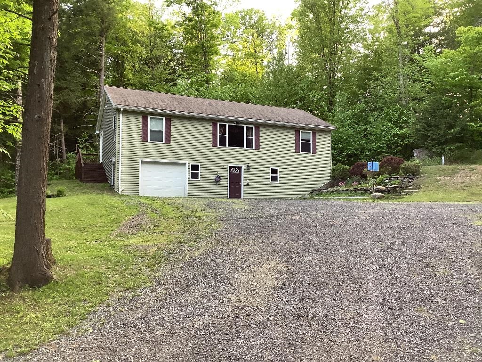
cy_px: 181
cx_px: 241
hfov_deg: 58.4
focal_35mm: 31
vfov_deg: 45.4
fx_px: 432
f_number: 2.4
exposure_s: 1/100
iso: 80
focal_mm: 3.3
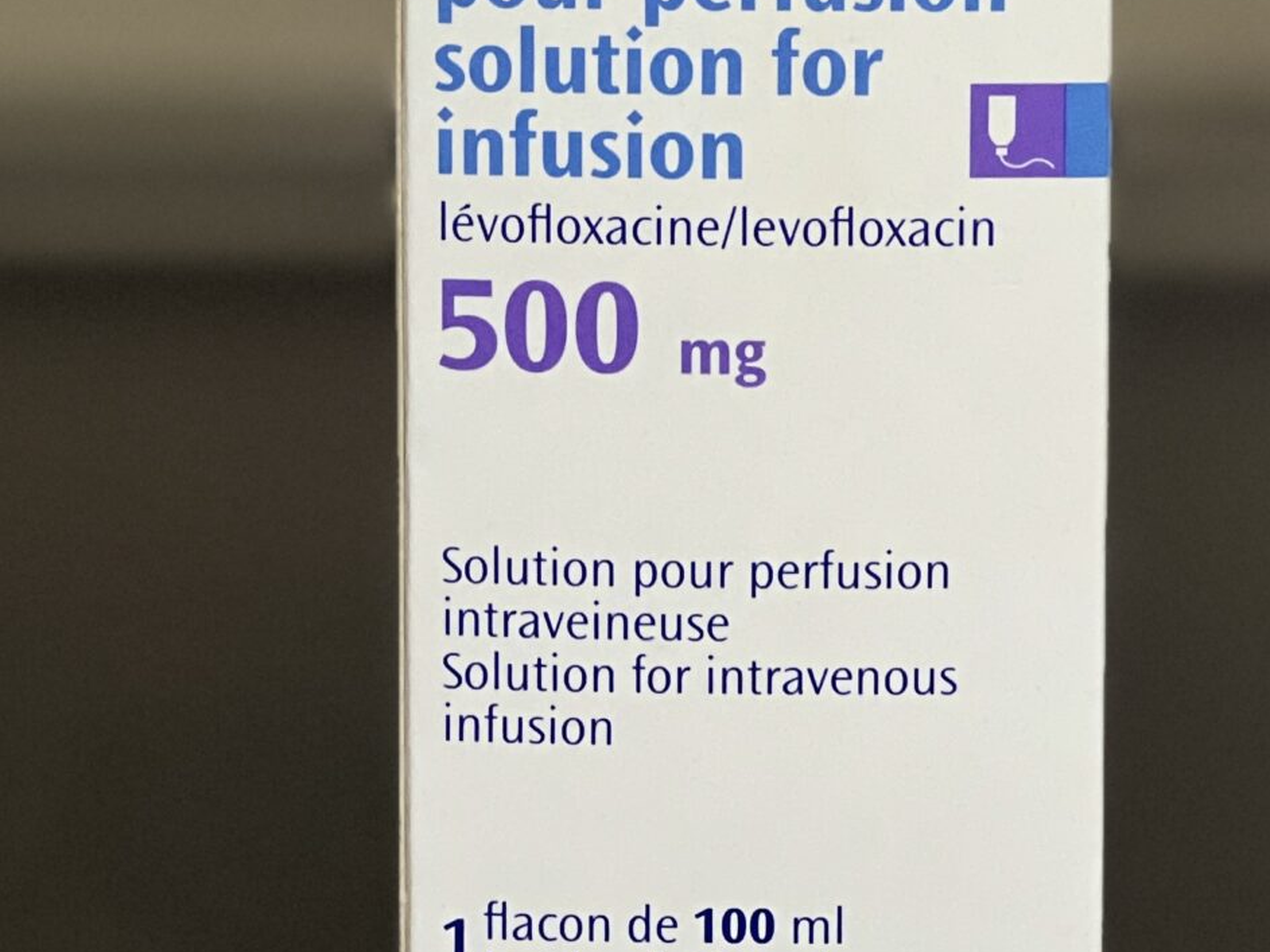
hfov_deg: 9.5
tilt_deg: -8.6
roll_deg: -0.7
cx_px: 733
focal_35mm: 209
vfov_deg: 7.1
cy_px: 23
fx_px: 7667
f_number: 2.8
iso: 400
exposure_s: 1/33
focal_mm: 9
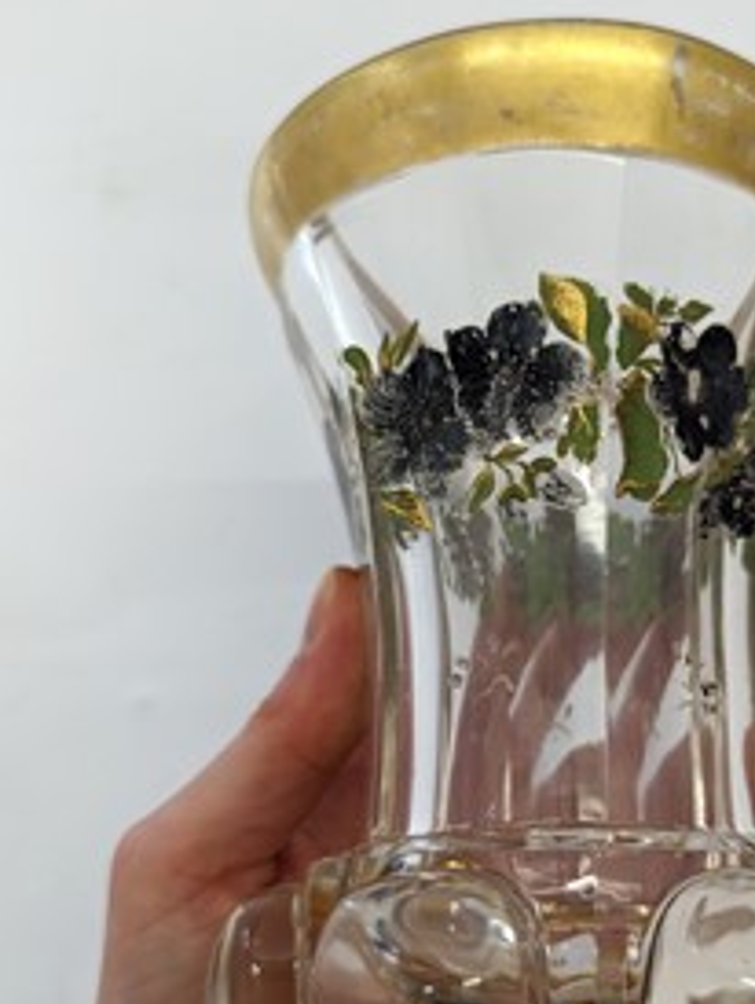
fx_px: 1016
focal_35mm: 35
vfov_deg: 52.4
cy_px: 575
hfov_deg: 40.1
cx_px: 522
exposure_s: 1/434
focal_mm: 6.81
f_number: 1.85
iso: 377
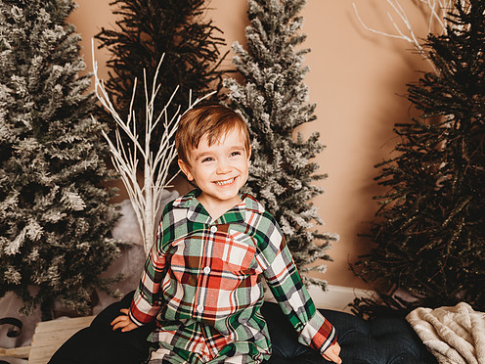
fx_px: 378
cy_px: 180
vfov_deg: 51.4
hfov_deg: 65.3
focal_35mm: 27
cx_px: 244
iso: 100
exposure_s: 1/160
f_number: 4
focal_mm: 24
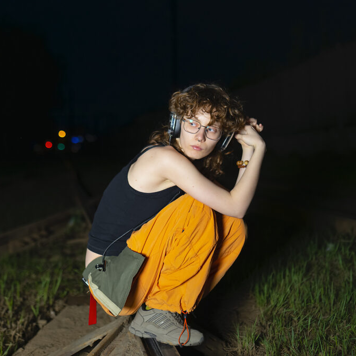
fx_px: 524
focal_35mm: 45
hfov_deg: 37.4
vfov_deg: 37.6
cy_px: 178
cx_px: 212
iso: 160
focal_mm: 35
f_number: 1.7
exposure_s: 1/125
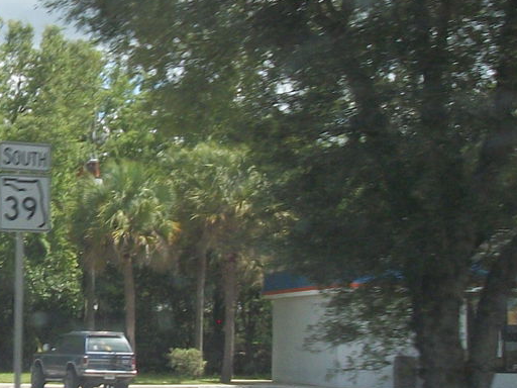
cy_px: 237
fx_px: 1792
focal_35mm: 120
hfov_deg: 16.1
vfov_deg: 12.3
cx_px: -13
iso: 80
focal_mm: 5.7
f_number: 8.8
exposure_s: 1/100
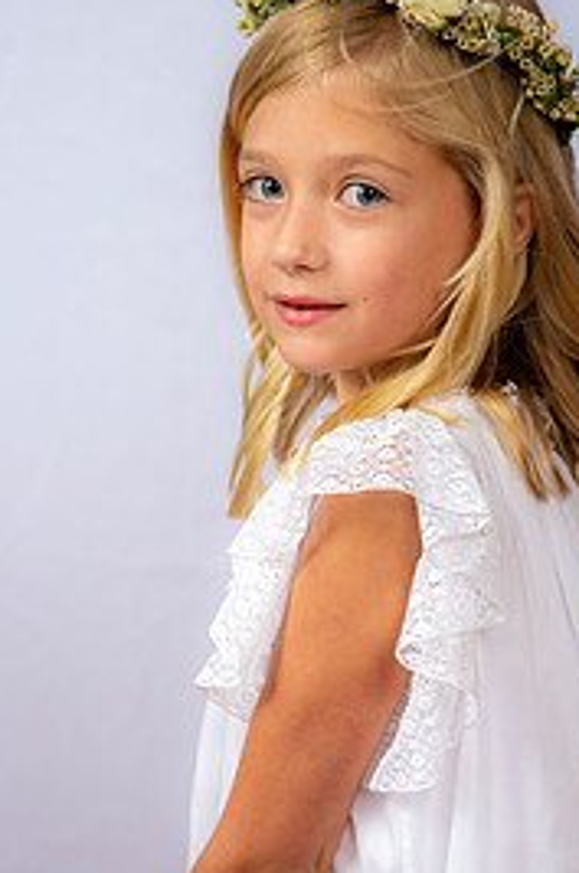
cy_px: 497
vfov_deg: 15.2
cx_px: 329
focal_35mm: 135
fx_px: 3269
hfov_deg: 10.1
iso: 250
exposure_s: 1/160
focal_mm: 80
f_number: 6.3
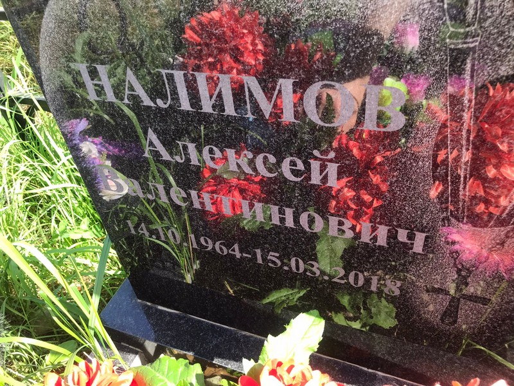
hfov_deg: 63.4
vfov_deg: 49.7
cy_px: 193
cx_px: 257
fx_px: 416
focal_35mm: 28
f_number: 1.8
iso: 20
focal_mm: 3.99
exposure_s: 1/267
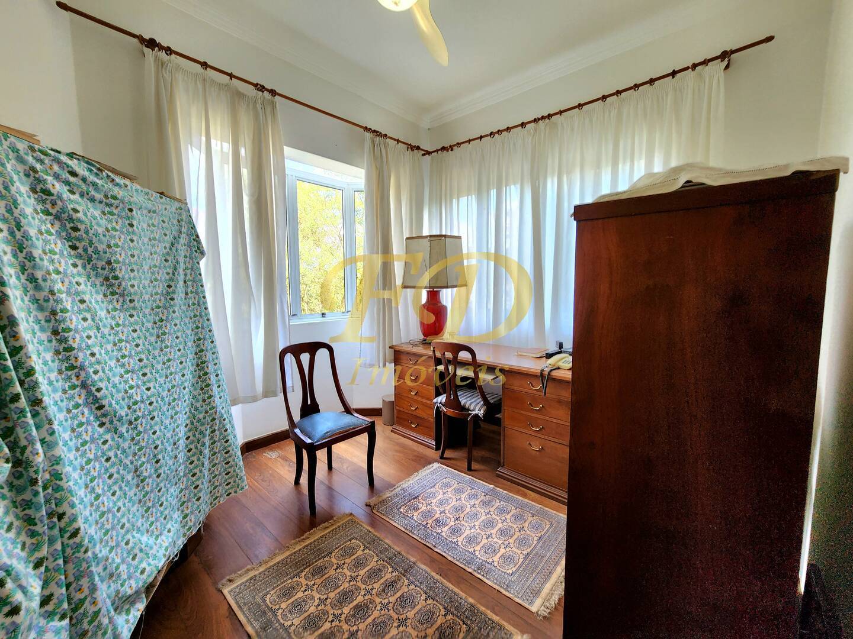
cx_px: 426
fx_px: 320
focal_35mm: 13
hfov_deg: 106.2
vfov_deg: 89.9
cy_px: 320
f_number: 2.2
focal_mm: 2.2
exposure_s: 1/60.2
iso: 80
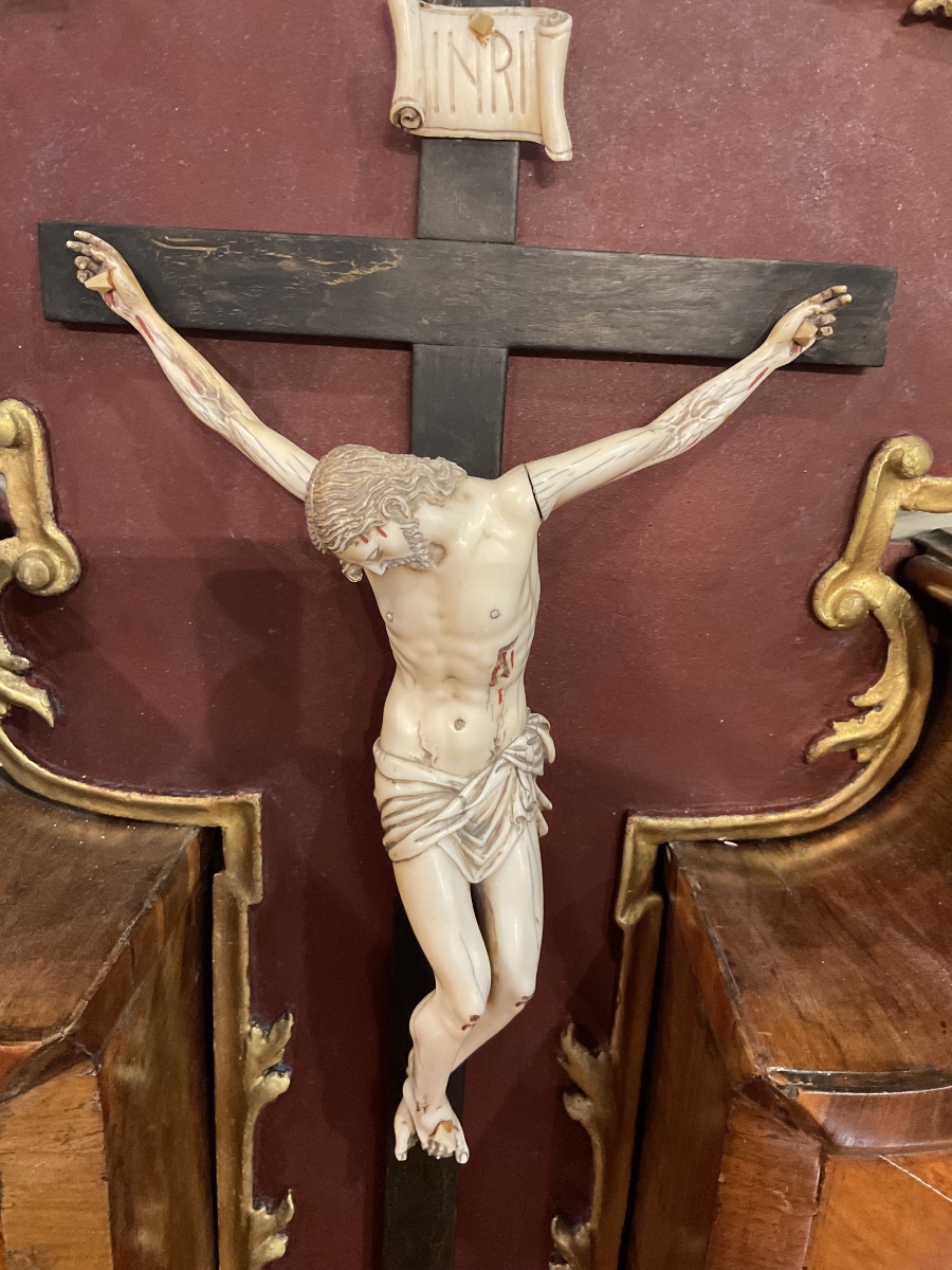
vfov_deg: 61.7
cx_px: 476
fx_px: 1063
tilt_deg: -16.5
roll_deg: -2.2
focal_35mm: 29
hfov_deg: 48.2
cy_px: 635
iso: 250
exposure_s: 1/33
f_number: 1.8
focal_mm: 3
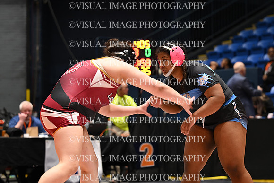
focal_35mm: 132
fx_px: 1005
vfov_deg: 10.4
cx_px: 137
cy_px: 92
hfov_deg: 15.5
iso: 560
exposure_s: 1/120
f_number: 2.8
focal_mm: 88
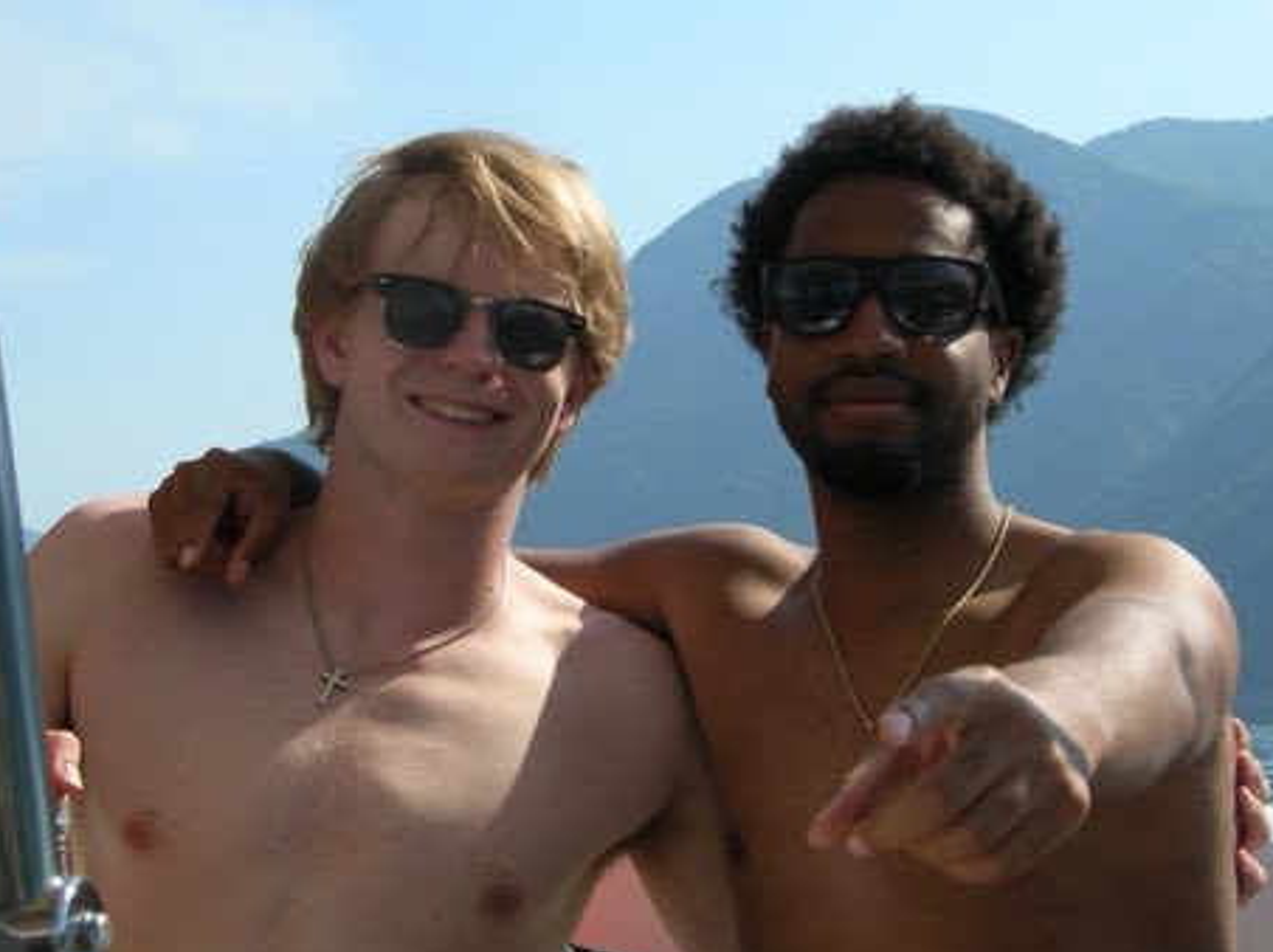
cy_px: 427
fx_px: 3123
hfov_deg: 23.0
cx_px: 684
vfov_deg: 17.3
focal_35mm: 85
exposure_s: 1/489
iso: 50
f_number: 4.5
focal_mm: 10.6
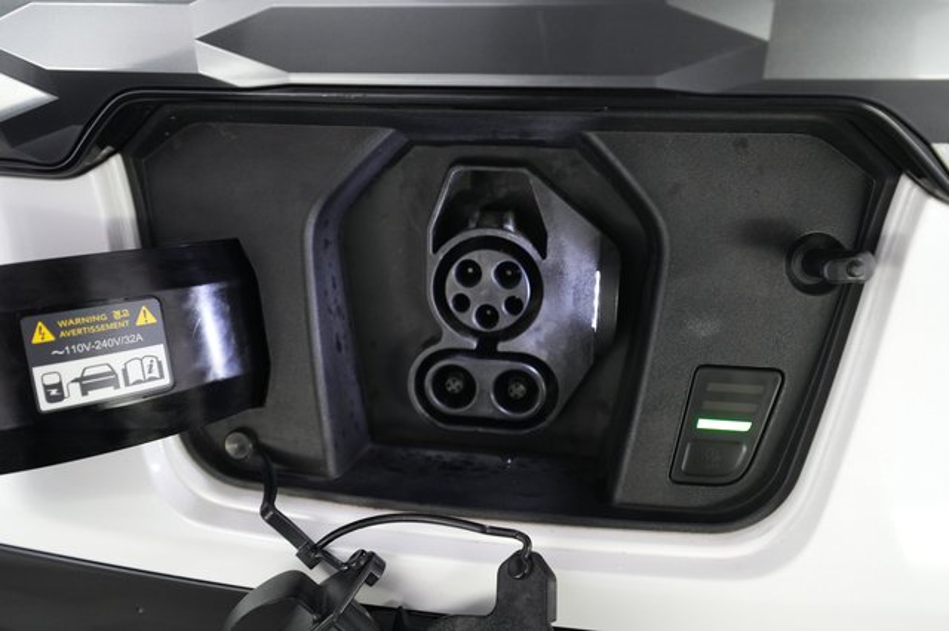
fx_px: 685
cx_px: 474
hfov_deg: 69.4
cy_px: 316
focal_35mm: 26
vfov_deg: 49.5
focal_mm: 26
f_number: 4
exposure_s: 1/160
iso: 4000
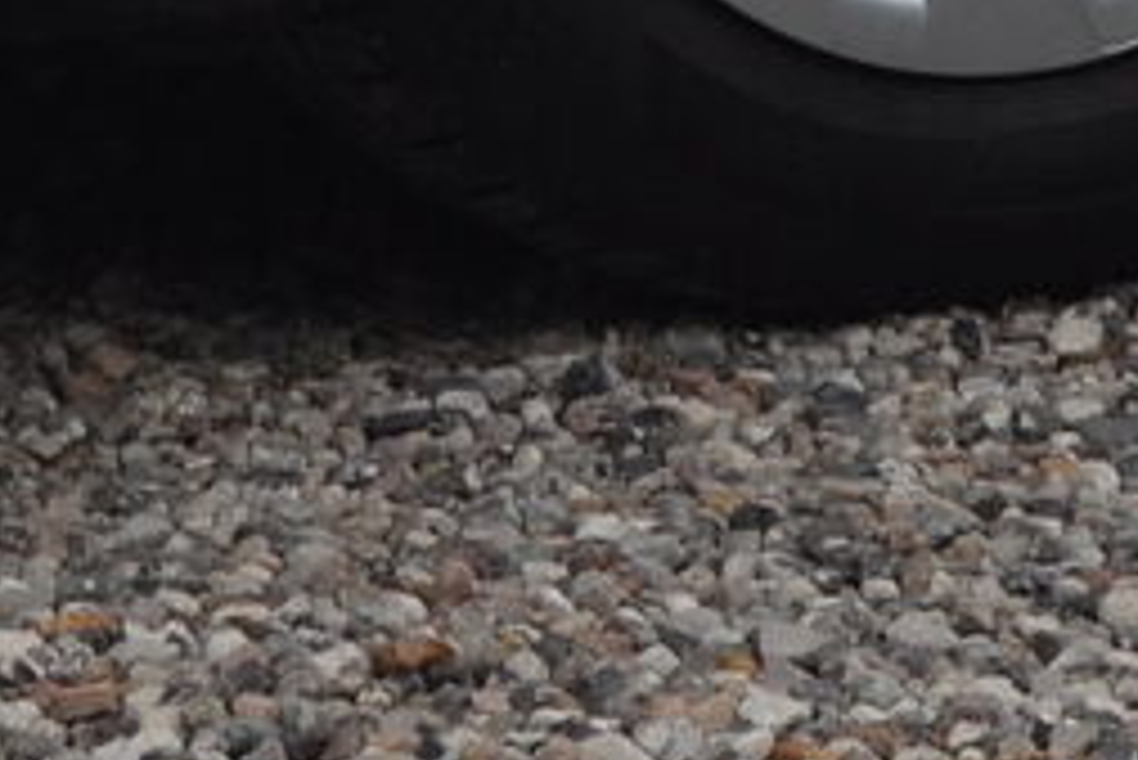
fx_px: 7907
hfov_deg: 8.2
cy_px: -1587
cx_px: 643
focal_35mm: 250
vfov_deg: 5.2
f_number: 7.1
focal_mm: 22
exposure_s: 1/200
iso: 100
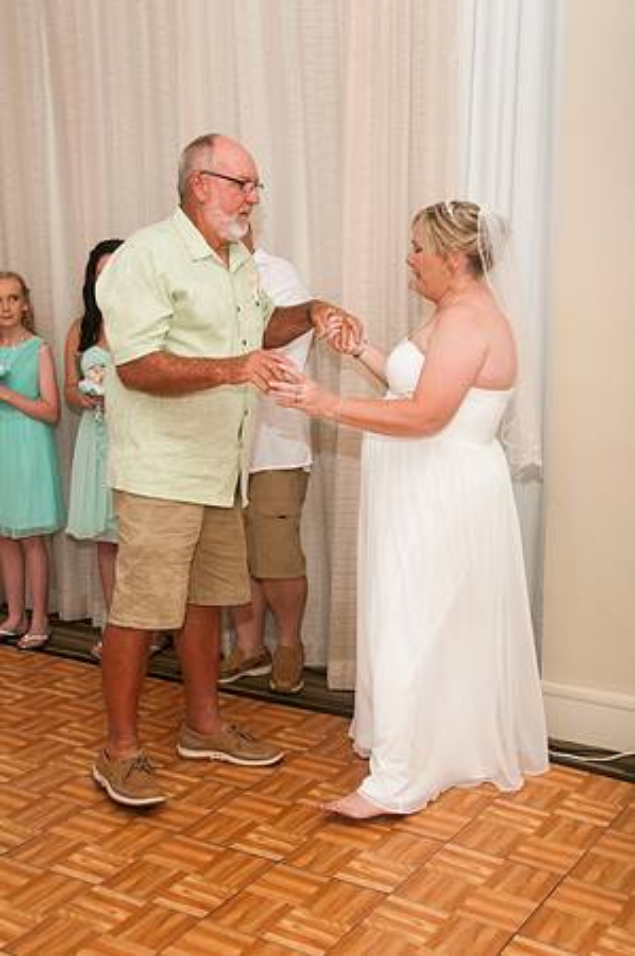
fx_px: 1273
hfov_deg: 28.0
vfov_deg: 41.2
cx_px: 318
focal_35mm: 48
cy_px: 478
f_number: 5.6
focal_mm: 32
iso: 400
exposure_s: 1/250
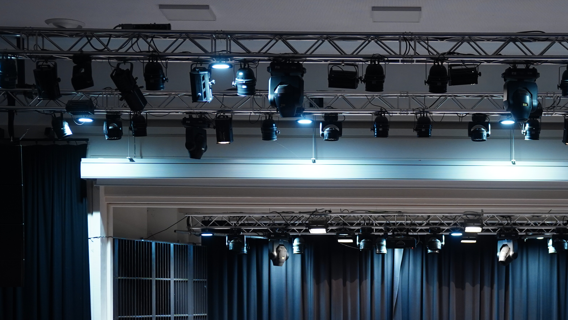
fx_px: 1220
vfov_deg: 14.6
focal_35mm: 81
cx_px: 423
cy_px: 352
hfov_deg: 25.9
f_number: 2.8
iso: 1250
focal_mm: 40.5
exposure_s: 1/100
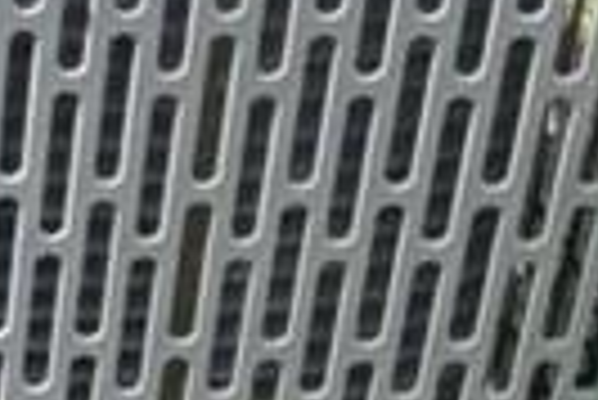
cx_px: -418
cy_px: -494
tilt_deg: -19.1
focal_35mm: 112
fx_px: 1862
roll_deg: +0.5
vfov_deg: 10.8
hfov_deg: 16.0
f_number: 2.2
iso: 50
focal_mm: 2.22
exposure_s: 1/301
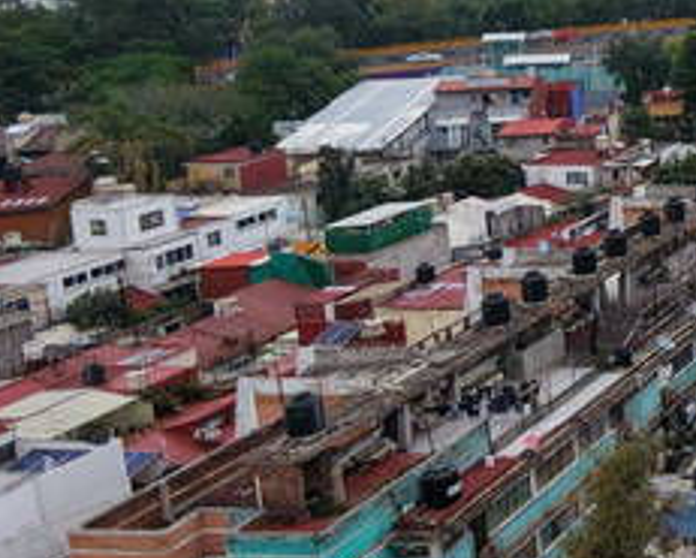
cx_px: 1178
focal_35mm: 54
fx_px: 1113
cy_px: 78
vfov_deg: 27.3
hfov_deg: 23.2
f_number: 2.2
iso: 270
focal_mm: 3.05
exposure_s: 1/2000
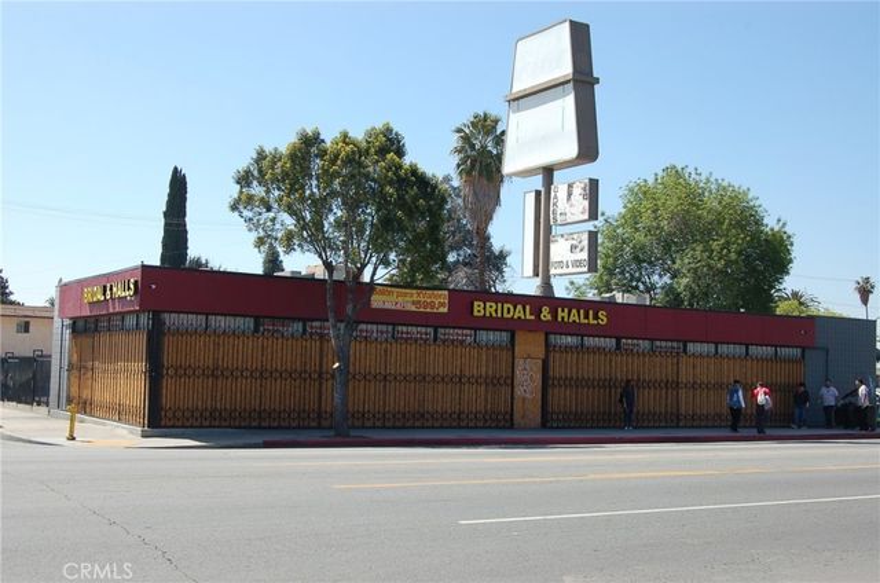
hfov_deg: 43.7
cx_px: 440
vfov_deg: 29.7
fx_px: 1098
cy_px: 292
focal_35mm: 45
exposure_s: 1/250
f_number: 8
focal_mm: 30
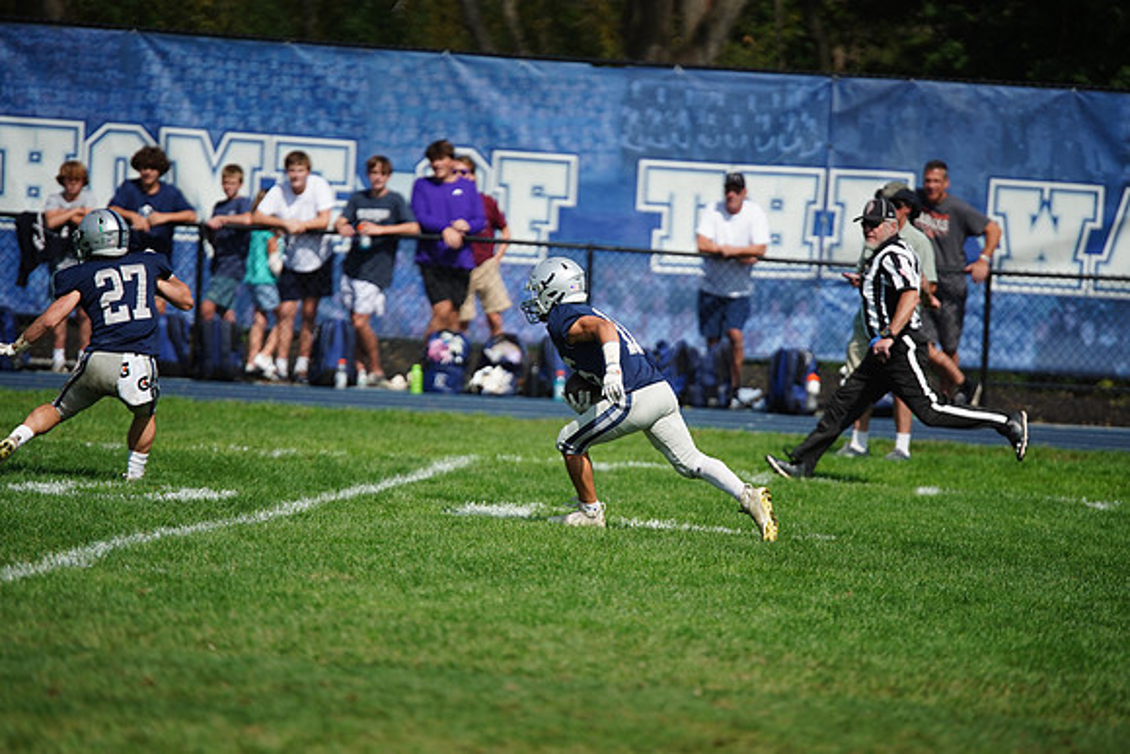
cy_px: 377
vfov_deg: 4.6
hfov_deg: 6.9
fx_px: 9418
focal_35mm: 300
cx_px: 565
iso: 400
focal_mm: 300
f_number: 2.8
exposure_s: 1/6400
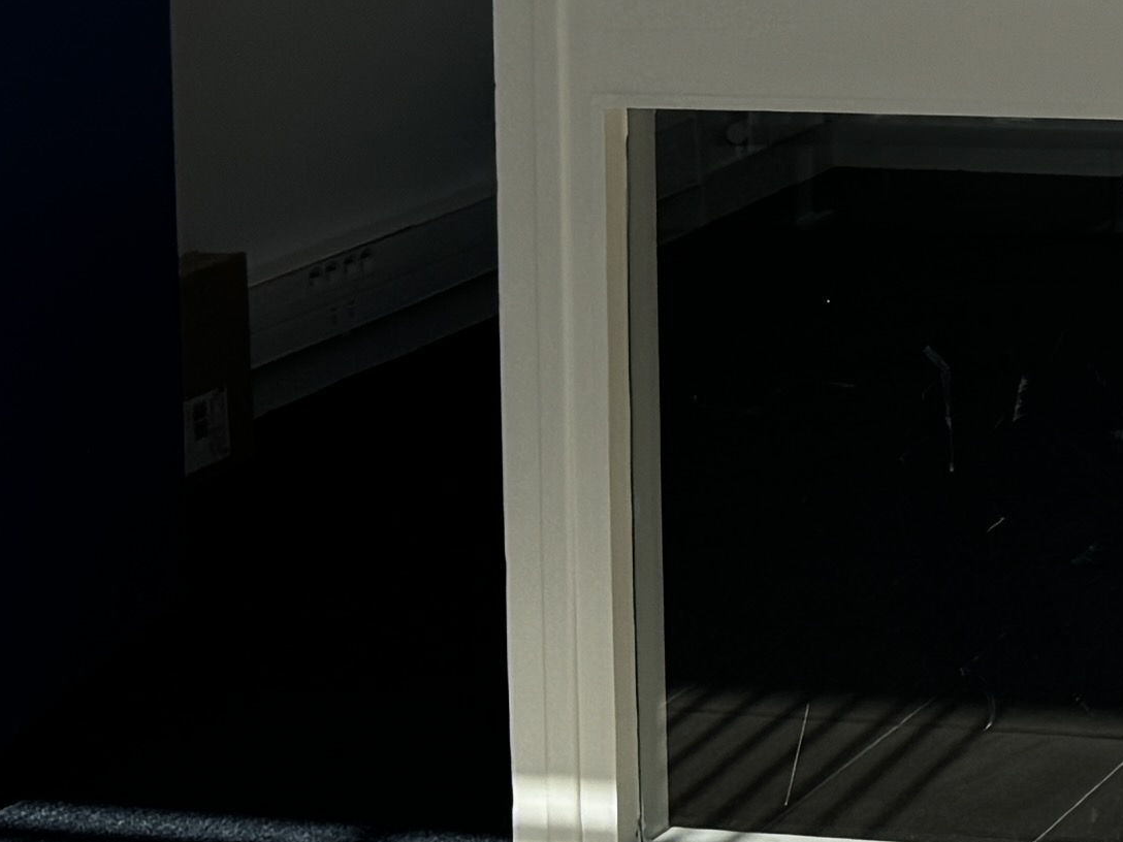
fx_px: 4088
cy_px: -399
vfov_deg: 11.3
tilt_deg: -3.4
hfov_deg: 14.1
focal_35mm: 126
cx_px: 1936
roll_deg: +0.8
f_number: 1.78
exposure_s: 1/1721
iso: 80
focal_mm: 6.76
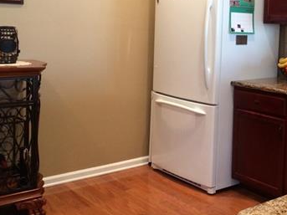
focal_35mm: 56
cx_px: 221
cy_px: 61
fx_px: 464
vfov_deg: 25.8
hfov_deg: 33.6
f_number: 2.2
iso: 200
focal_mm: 4.12
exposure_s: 1/30
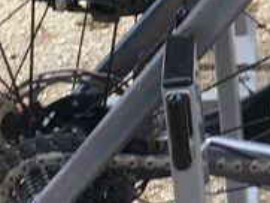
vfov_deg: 7.6
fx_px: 1499
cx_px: 656
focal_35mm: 192
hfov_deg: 9.2
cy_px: -133
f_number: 2.2
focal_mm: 4.15
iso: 32
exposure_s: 1/50
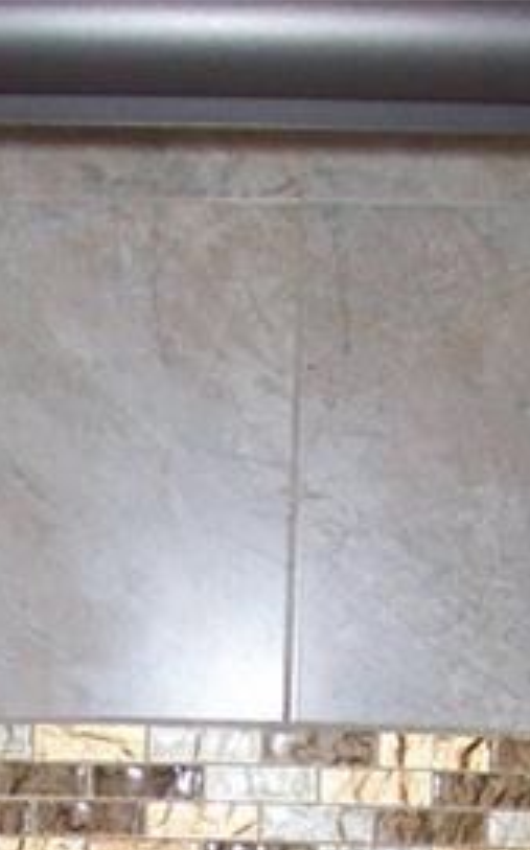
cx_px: 27
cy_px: 1201
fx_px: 2500
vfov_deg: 17.7
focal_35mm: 108
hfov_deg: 12.0
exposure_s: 1/64
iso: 200
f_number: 2.7
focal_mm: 6
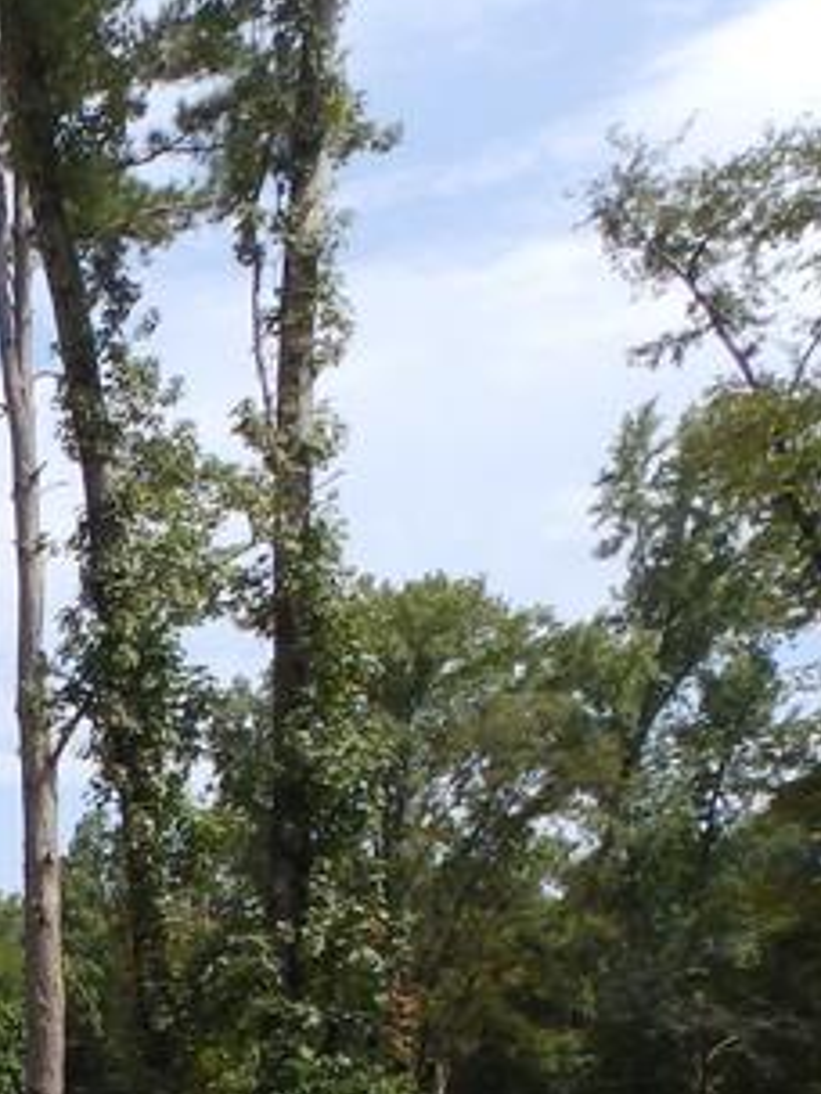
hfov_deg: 16.8
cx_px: -612
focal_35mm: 74
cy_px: 1346
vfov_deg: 23.8
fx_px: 2340
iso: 80
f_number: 4.5
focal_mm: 4
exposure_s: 1/500
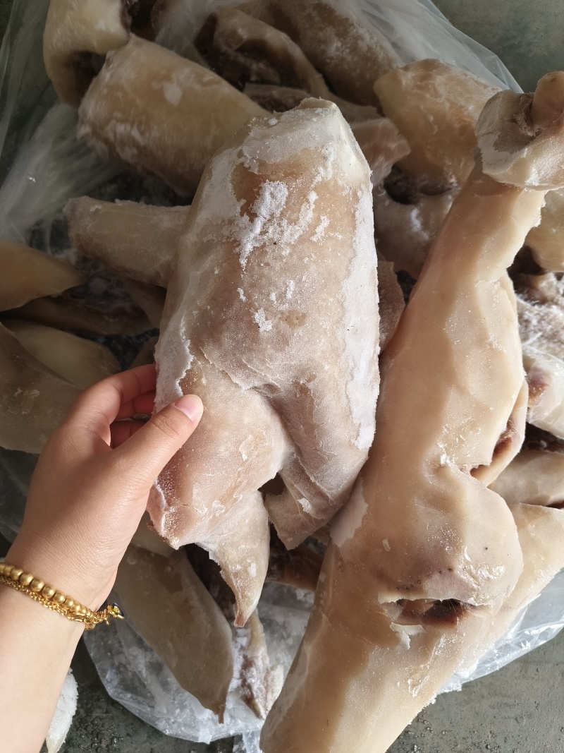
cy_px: 376
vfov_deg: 73.9
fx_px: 500
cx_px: 282
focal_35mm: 23
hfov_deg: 58.9
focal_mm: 5.6
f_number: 1.88
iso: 80
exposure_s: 1/100
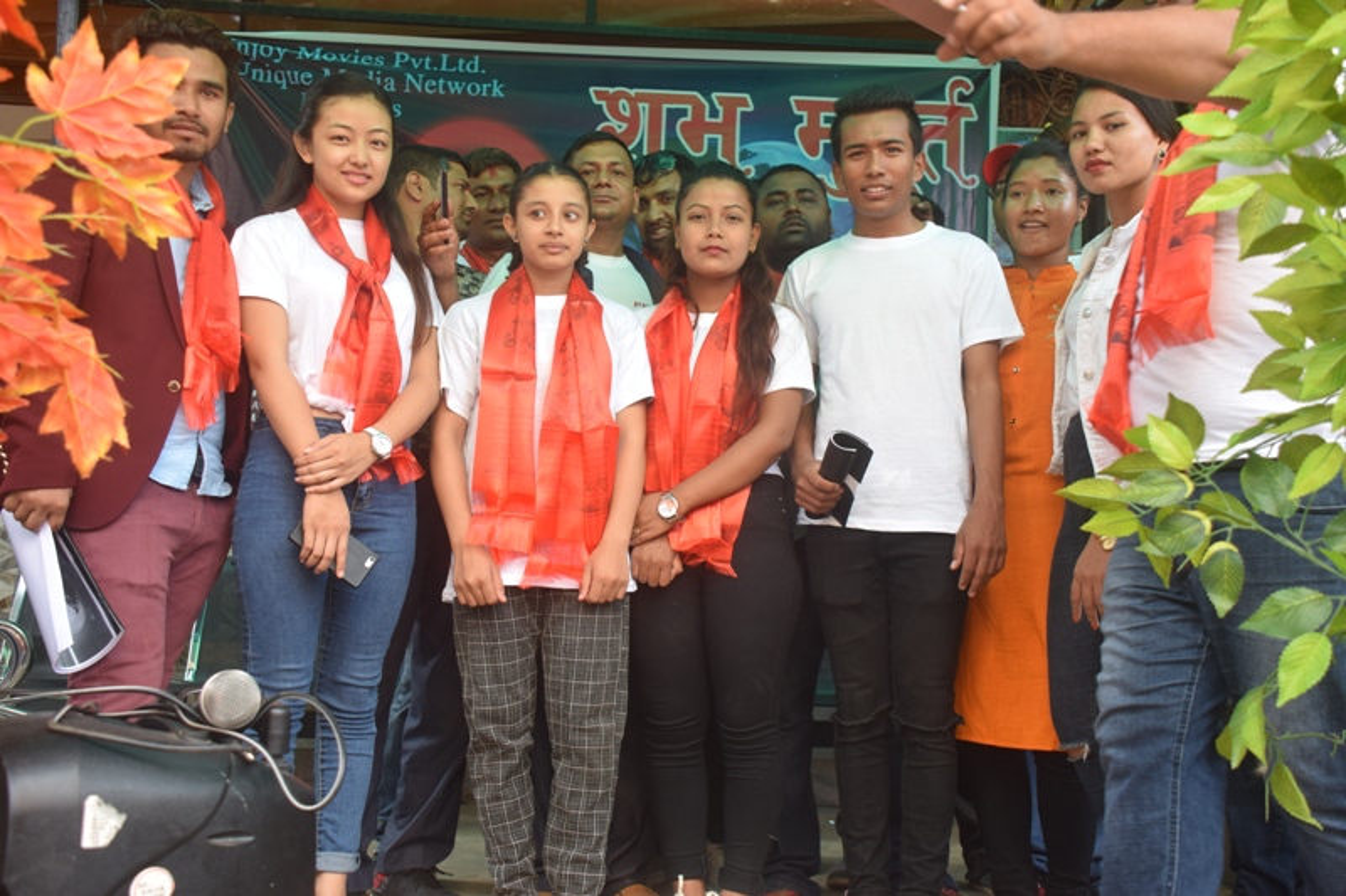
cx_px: 673
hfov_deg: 49.6
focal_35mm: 39
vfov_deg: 34.2
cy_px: 448
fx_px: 1458
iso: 400
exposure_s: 1/80
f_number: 5
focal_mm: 26
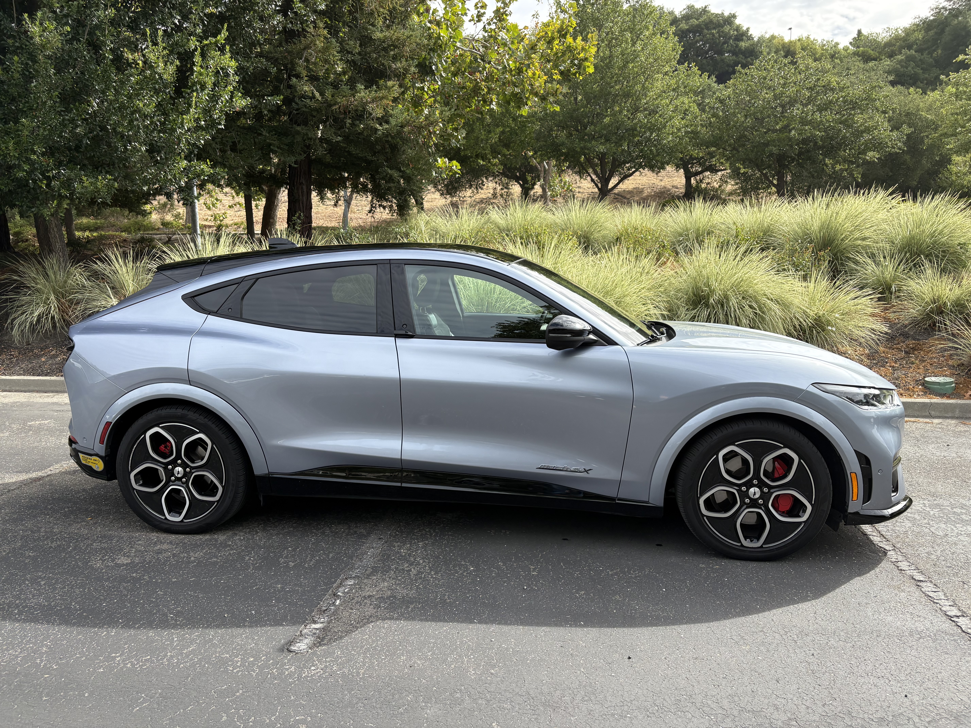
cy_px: 364
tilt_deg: -8.1
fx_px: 729
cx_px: 486
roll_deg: +1.4
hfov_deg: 67.3
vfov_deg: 53.1
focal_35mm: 26
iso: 64
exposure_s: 1/2075
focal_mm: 5.96
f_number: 1.6
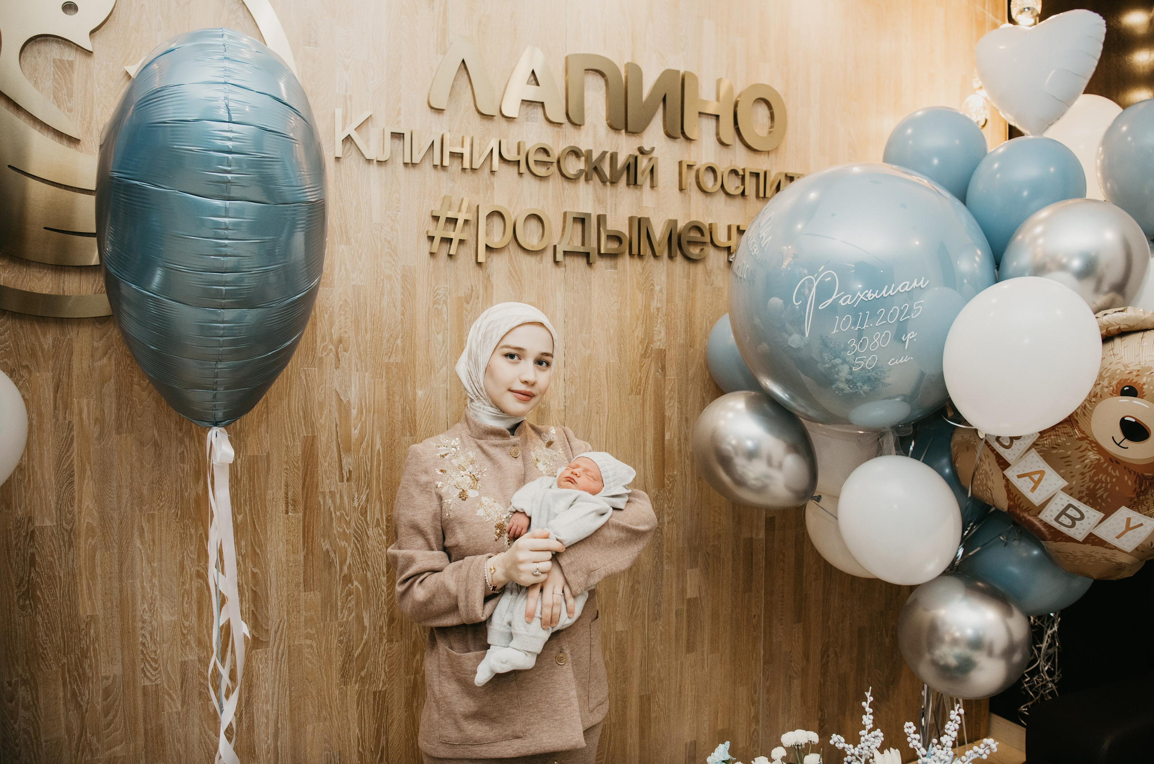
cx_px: 595
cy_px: 367
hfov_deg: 72.1
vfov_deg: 51.4
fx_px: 793
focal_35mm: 25
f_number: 4
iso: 640
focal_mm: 24
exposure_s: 1/160
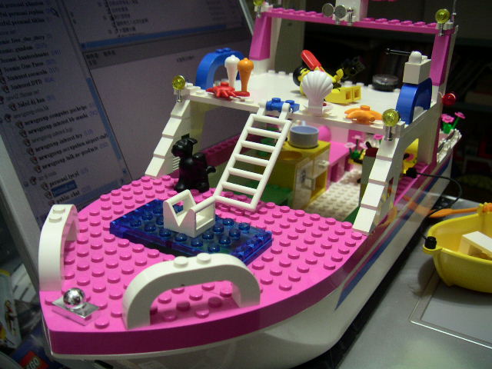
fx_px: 540
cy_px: 184
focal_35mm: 38
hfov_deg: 49.0
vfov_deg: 37.7
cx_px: 246
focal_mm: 6
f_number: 2.8
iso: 100
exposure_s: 1/8
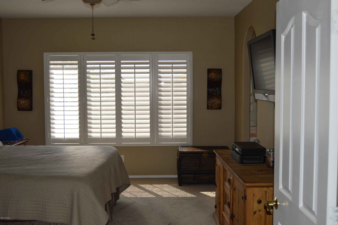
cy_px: 112
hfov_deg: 49.6
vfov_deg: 34.1
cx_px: 169
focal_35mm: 39
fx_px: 366
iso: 100
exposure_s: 1/200
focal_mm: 26
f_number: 4
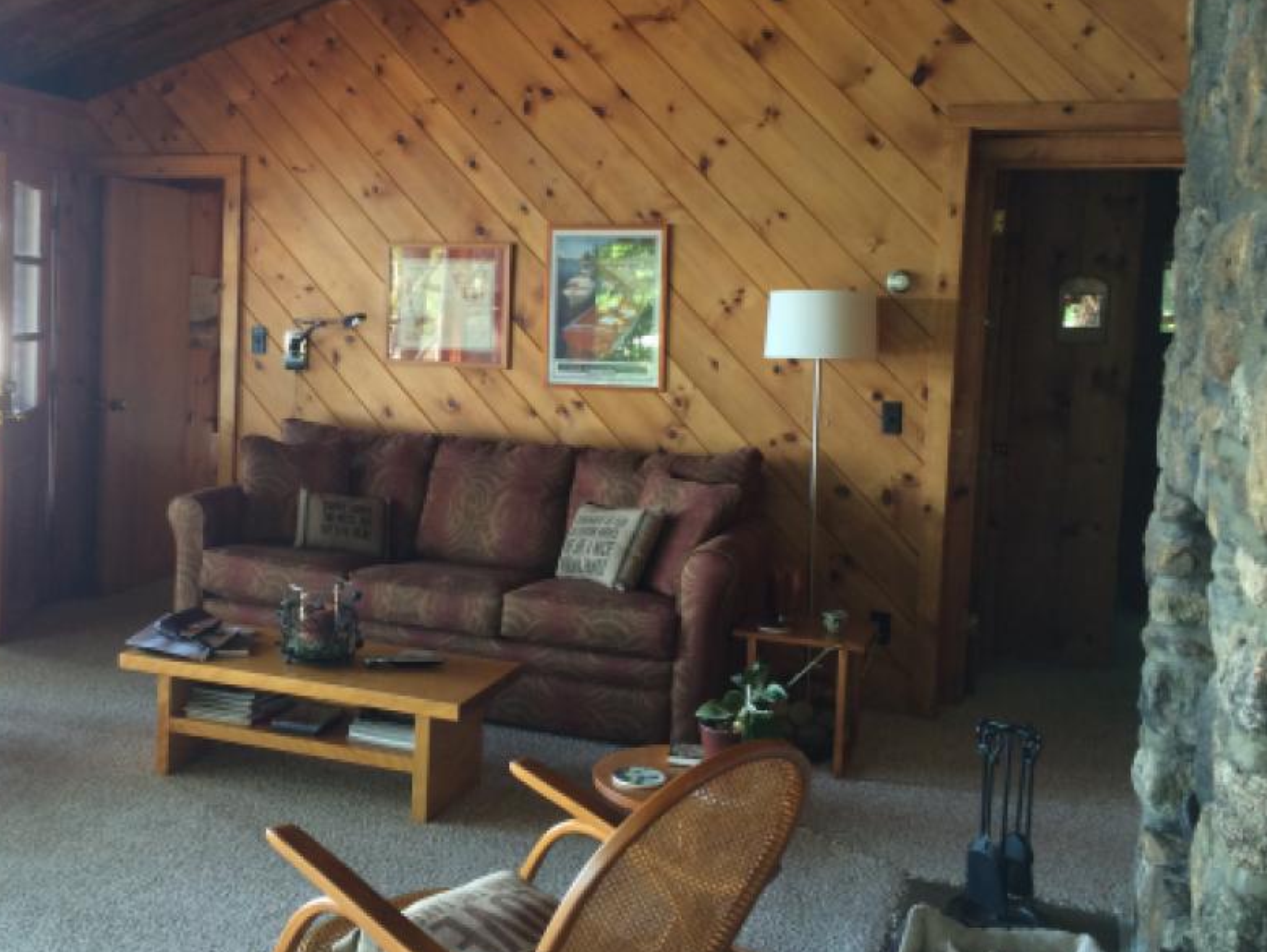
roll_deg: -2.5
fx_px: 1392
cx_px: 449
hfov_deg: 48.3
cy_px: 401
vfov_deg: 37.7
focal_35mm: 38
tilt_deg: -4.1
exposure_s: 1/30
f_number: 2.2
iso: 80
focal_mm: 4.15
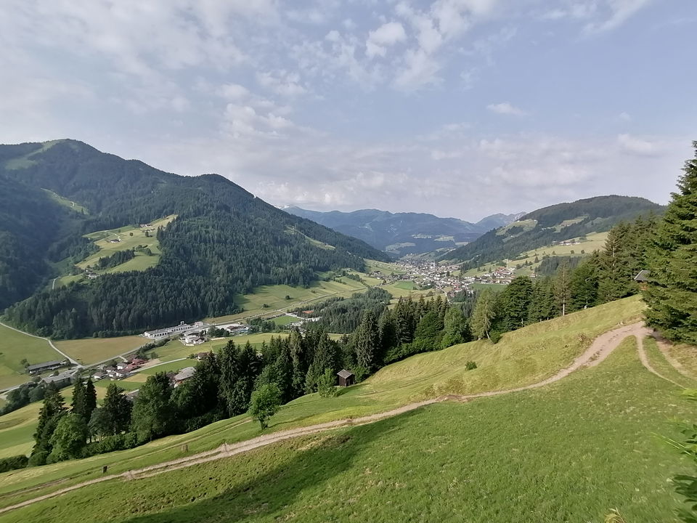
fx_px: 342
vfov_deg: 74.7
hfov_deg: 91.0
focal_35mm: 17
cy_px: 262
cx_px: 348
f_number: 2.4
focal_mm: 2.7
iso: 50
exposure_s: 1/986
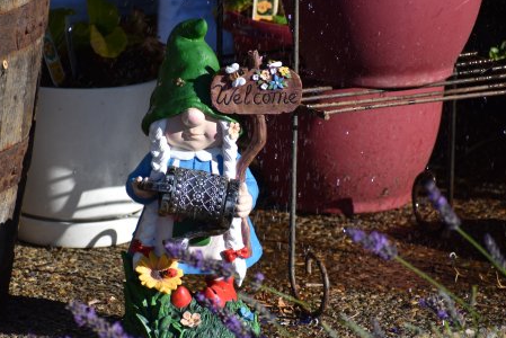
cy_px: 208
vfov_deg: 2.2
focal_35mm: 613
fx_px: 8621
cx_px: 201
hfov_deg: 3.4
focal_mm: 300
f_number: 6.3
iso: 100
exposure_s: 1/500
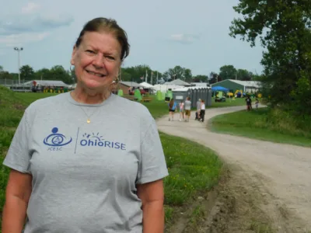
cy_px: 116
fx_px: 719
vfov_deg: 18.4
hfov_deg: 24.4
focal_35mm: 80
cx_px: 156
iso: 125
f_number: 4.4
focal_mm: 14.2
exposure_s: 1/1000
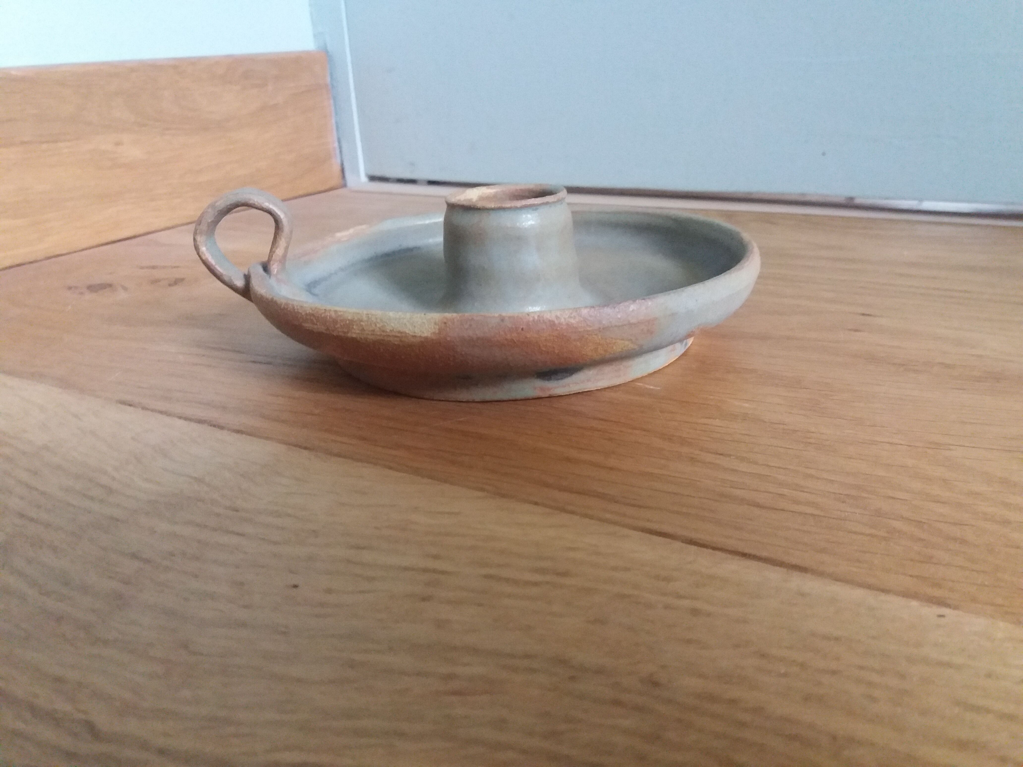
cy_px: 384
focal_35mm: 28
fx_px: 827
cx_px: 512
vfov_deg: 49.7
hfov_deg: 63.4
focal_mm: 3.7
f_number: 1.9
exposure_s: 1/17
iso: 500
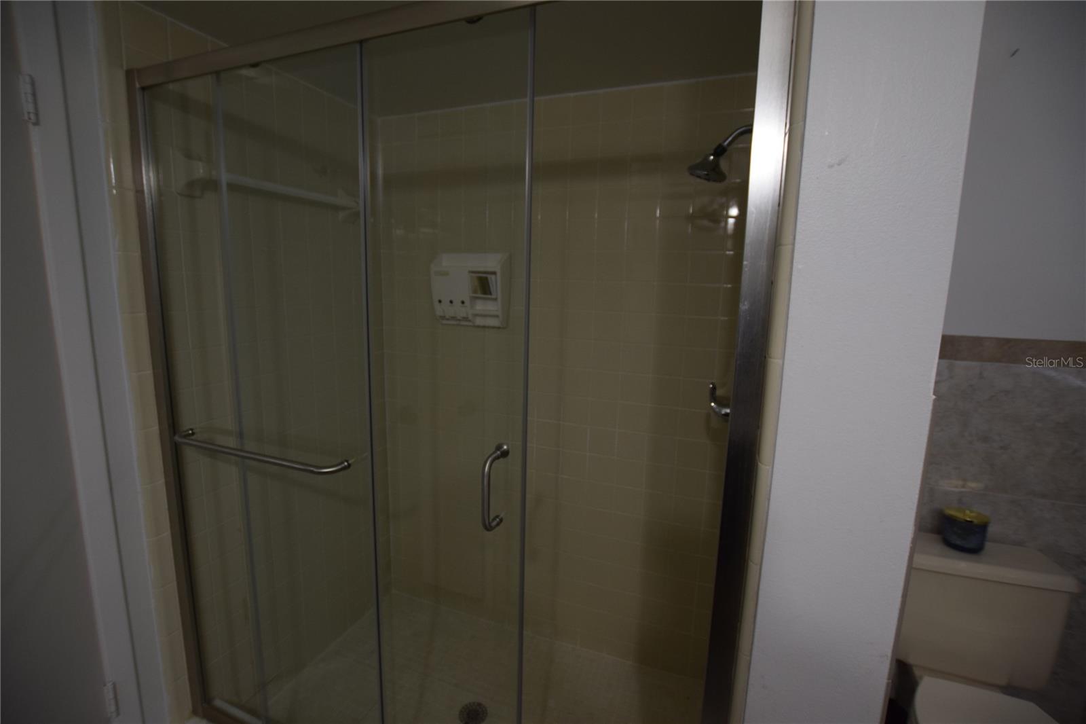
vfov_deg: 77.3
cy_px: 362
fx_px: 452
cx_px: 543
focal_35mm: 15
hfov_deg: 100.4
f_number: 4
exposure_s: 1/60
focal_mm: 10
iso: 560
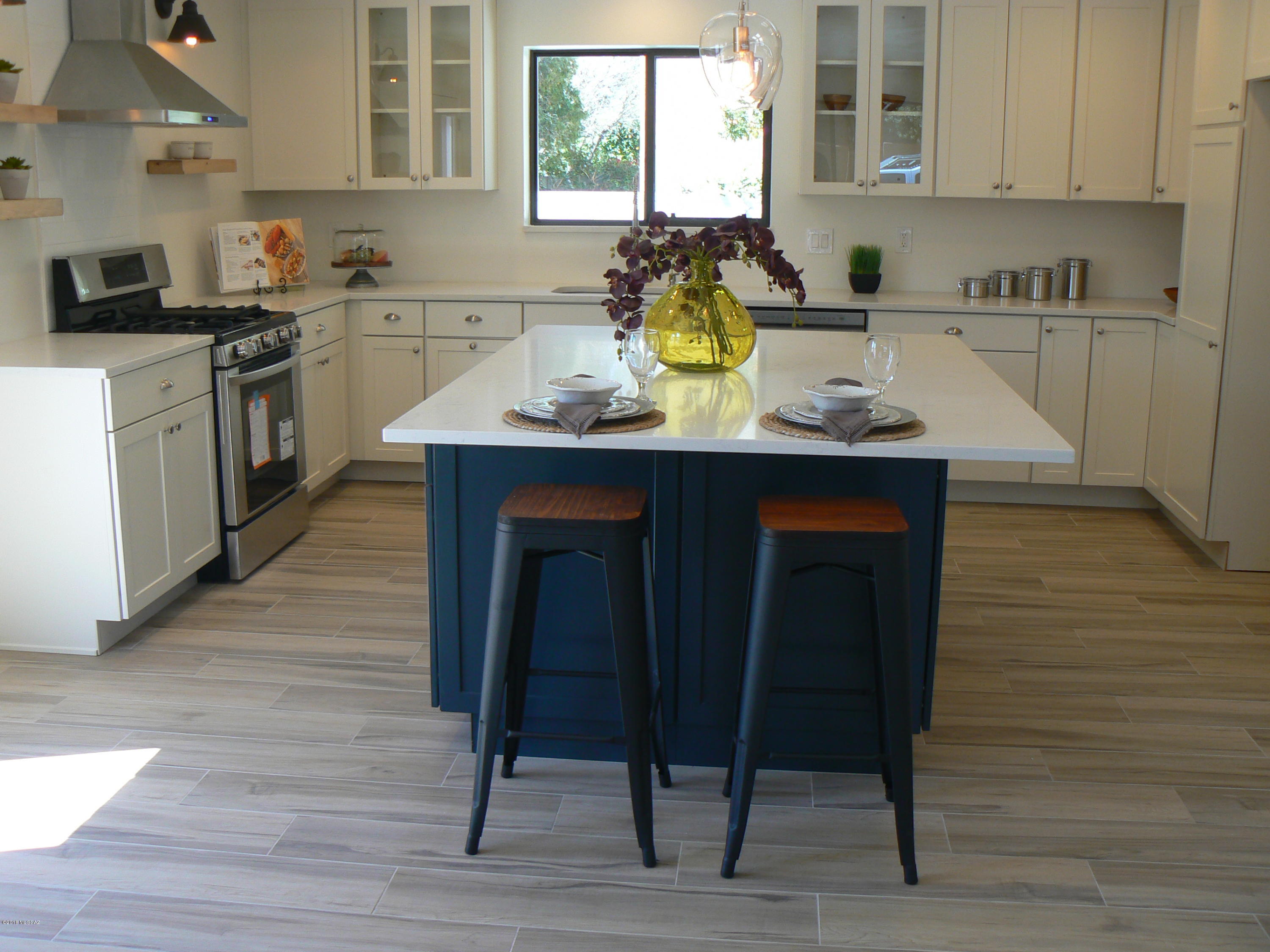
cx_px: 635
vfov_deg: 39.7
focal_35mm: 36
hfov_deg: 51.4
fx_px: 1321
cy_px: 476
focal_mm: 6
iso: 80
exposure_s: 1/50
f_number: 3.2
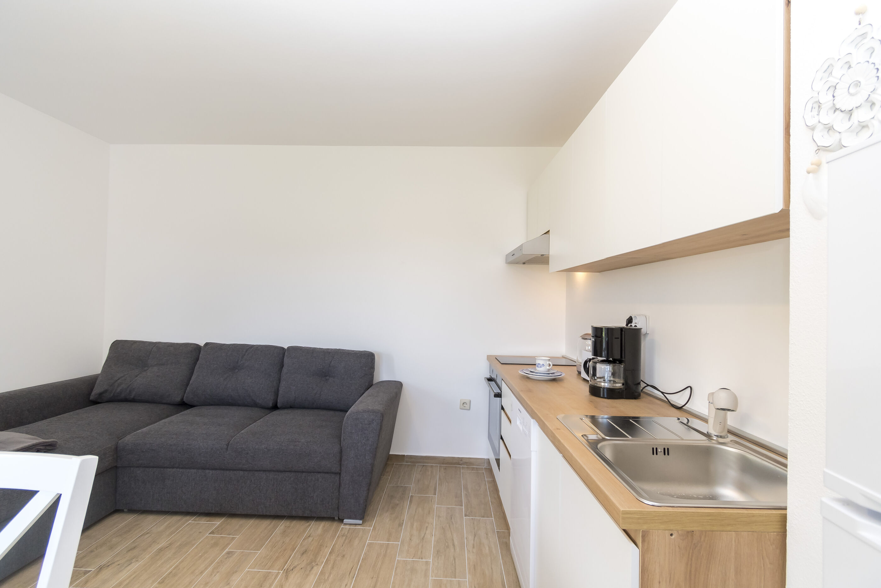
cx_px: 440
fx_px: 367
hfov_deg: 100.4
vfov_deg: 77.3
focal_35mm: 15
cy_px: 294
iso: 280
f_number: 4.5
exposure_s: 1/60
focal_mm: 10
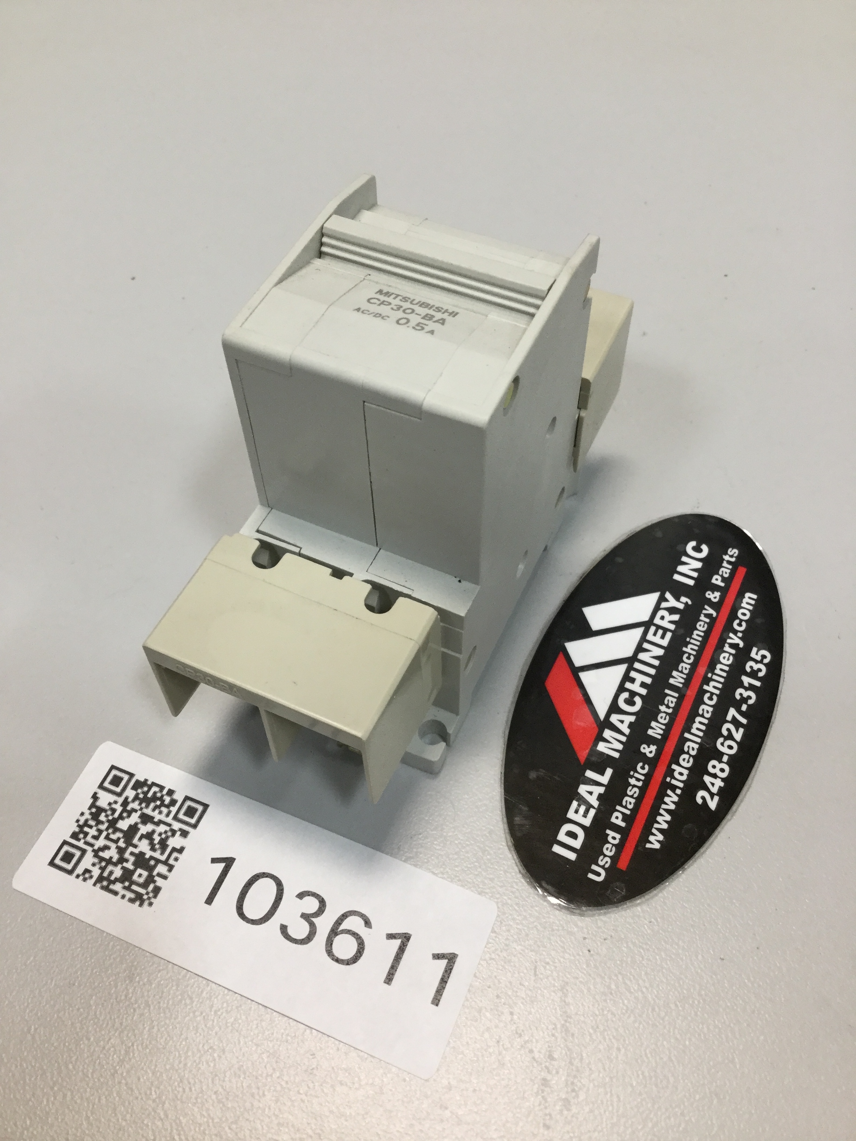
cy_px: 570
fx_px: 1022
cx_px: 428
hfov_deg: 45.4
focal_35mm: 31
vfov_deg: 58.4
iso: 25
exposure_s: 1/30
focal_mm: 3.3
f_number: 2.4
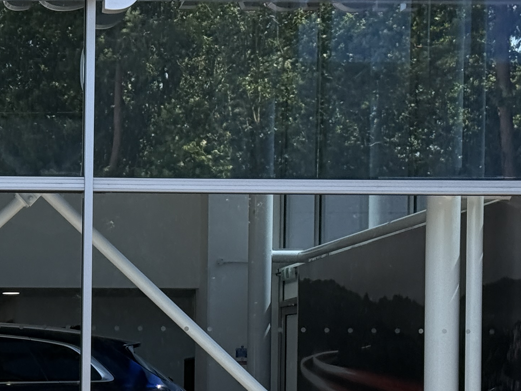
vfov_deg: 11.0
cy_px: 402
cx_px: -146
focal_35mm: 133
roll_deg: +0.3
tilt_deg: +0.8
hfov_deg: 14.3
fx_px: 2002
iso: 100
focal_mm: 6.76
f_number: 1.78
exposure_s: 1/2342
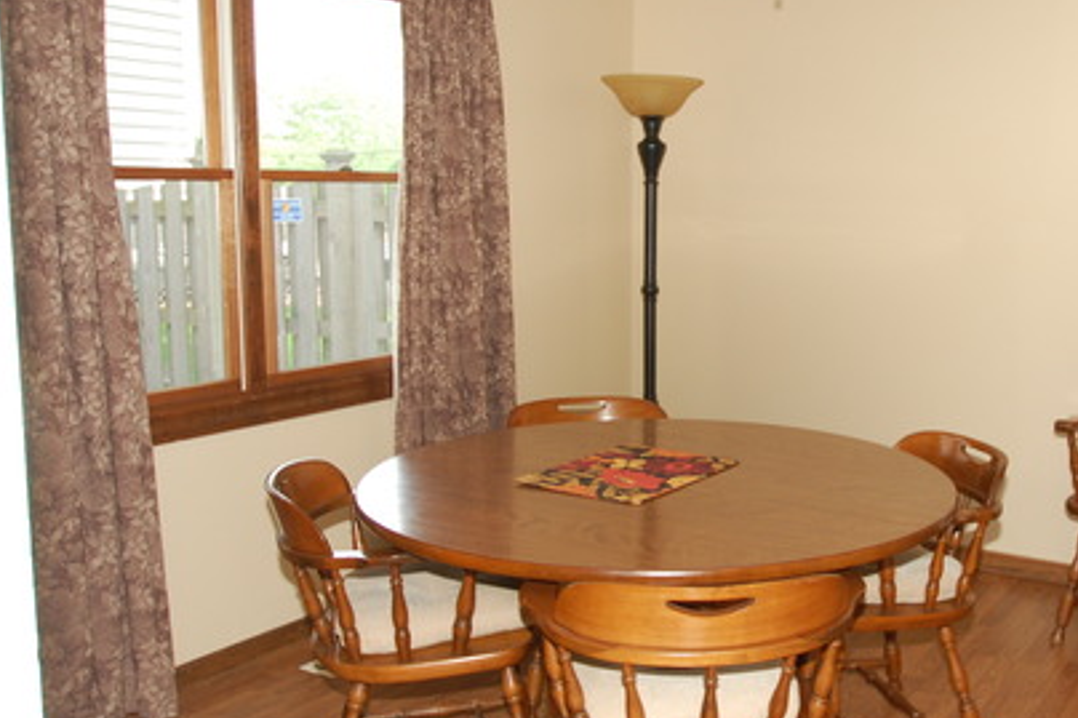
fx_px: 1137
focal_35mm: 38
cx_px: 704
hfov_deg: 50.0
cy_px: 320
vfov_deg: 35.0
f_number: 5.3
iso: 500
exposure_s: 1/60
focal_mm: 16
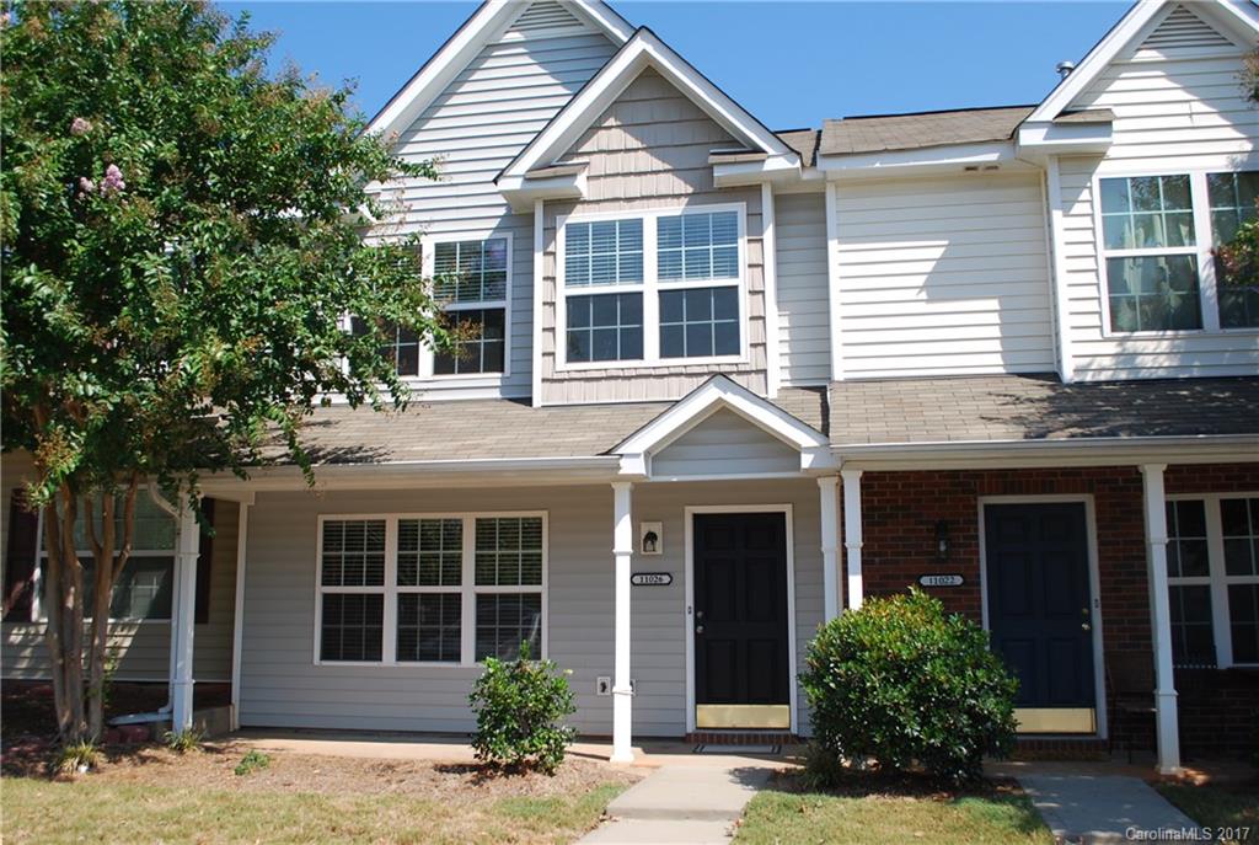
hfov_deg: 57.1
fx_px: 1156
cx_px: 630
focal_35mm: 33
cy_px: 422
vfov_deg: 40.1
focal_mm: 22
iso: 100
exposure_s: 1/200
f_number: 7.1
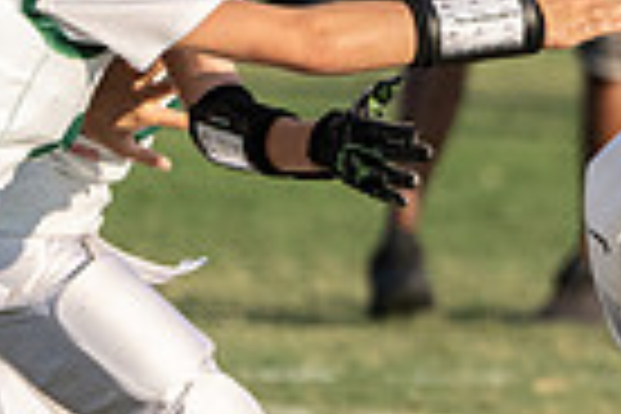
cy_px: 241
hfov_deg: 1.8
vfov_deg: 1.2
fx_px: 19456
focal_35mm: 1128
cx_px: 927
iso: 400
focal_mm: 268
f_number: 5.6
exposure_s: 1/1250
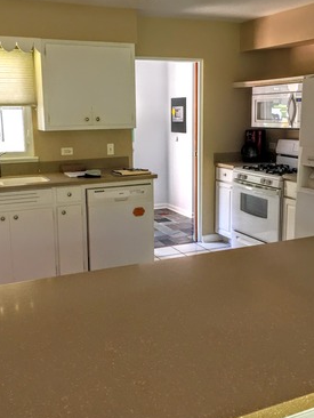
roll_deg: +0.3
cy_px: 195
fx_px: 459
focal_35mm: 38
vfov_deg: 48.9
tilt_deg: -10.5
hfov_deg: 37.7
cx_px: 147
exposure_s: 1/30
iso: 32
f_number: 2.2
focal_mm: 4.15
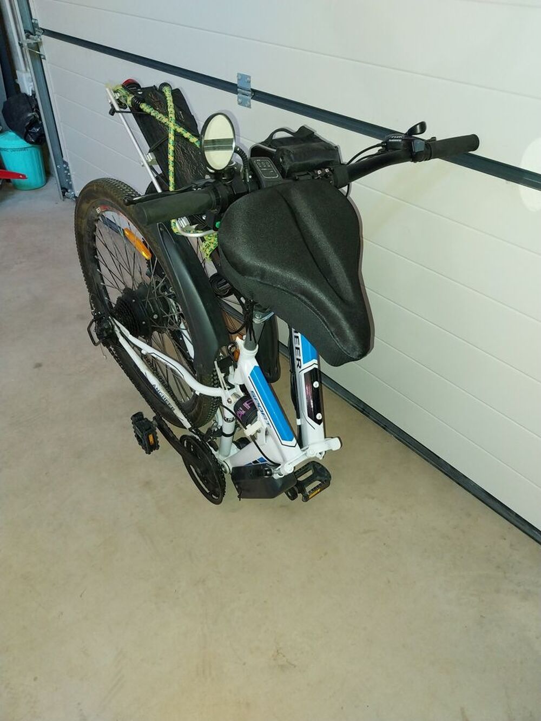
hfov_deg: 53.1
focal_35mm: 26
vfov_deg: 67.3
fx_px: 542
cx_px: 270
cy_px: 360
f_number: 1.8
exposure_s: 1/33.3
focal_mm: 4
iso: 400
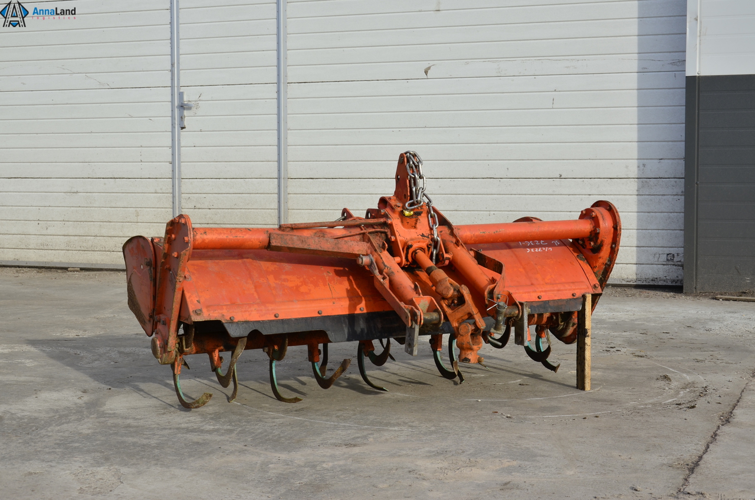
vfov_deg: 25.6
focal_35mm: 52
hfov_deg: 37.9
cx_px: 378
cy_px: 250
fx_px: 1099
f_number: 10
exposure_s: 1/250
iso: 125
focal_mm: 35
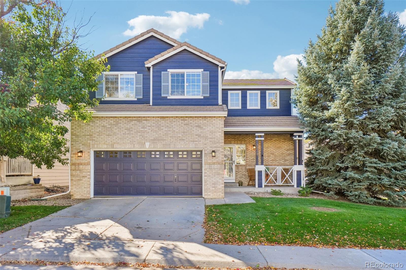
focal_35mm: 24
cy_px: 135
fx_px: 271
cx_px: 203
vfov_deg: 53.1
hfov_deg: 73.8
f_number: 9
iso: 400
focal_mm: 16
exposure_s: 1/200
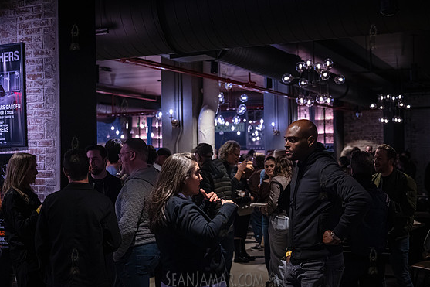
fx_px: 609
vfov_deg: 26.5
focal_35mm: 51
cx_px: 223
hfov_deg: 38.9
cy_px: 149
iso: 16000
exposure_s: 1/250
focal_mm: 49
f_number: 2.8
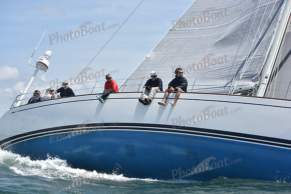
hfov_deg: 22.1
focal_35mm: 92
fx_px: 744
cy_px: 97
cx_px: 146
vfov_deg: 14.9
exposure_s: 1/1250
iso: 250
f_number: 7.1
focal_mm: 92
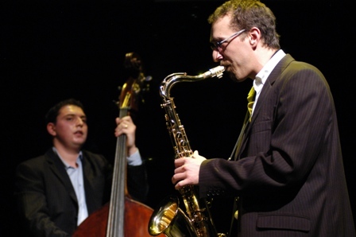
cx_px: 178
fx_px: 1186
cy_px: 118
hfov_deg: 17.1
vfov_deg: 11.4
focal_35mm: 120
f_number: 2.8
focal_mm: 80
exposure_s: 1/80
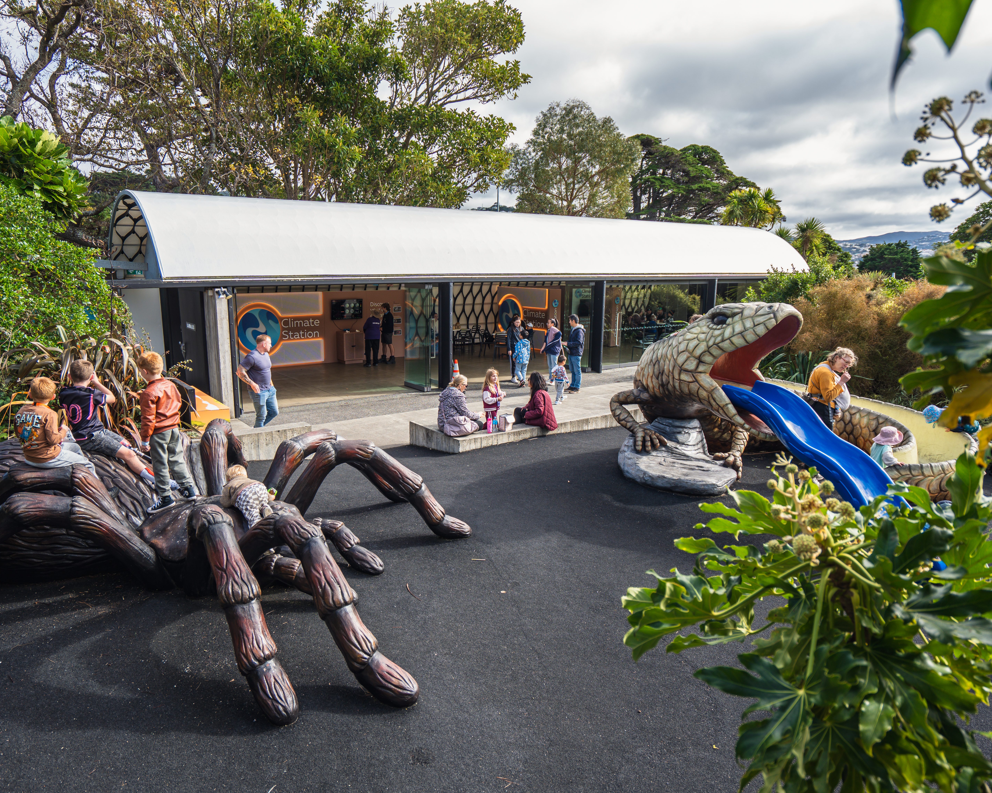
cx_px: 473
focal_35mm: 23
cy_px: 402
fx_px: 675
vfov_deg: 60.9
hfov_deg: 72.6
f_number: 4
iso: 100
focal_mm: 20
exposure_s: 1/200
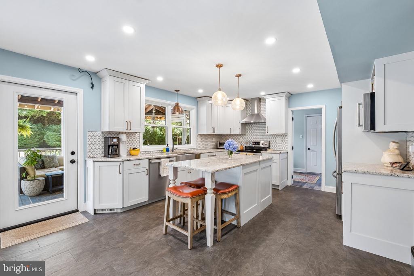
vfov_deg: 77.3
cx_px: 207
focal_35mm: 15
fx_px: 173
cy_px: 138
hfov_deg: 100.4
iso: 250
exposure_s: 1/9
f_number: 8
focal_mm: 10
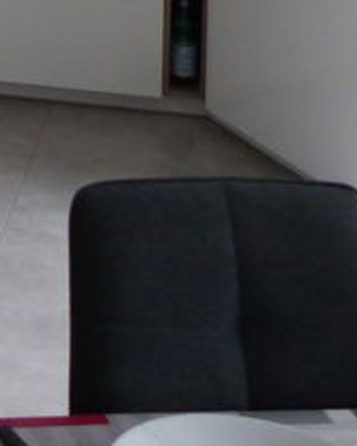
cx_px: -373
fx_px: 1466
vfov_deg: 15.4
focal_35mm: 111
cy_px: -298
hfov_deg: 12.2
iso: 320
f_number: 2.8
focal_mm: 4.5
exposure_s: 1/60
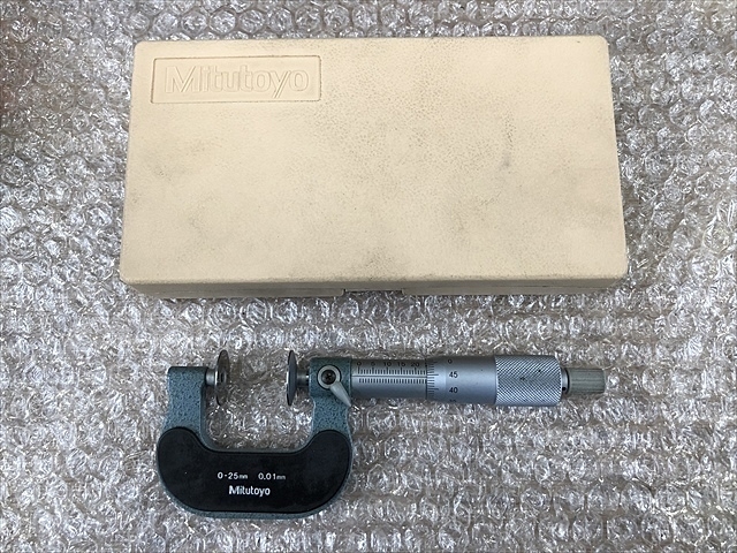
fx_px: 617
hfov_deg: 61.7
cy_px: 276
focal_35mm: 29
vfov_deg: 48.2
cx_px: 368
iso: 25
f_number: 1.8
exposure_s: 1/40
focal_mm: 3.99
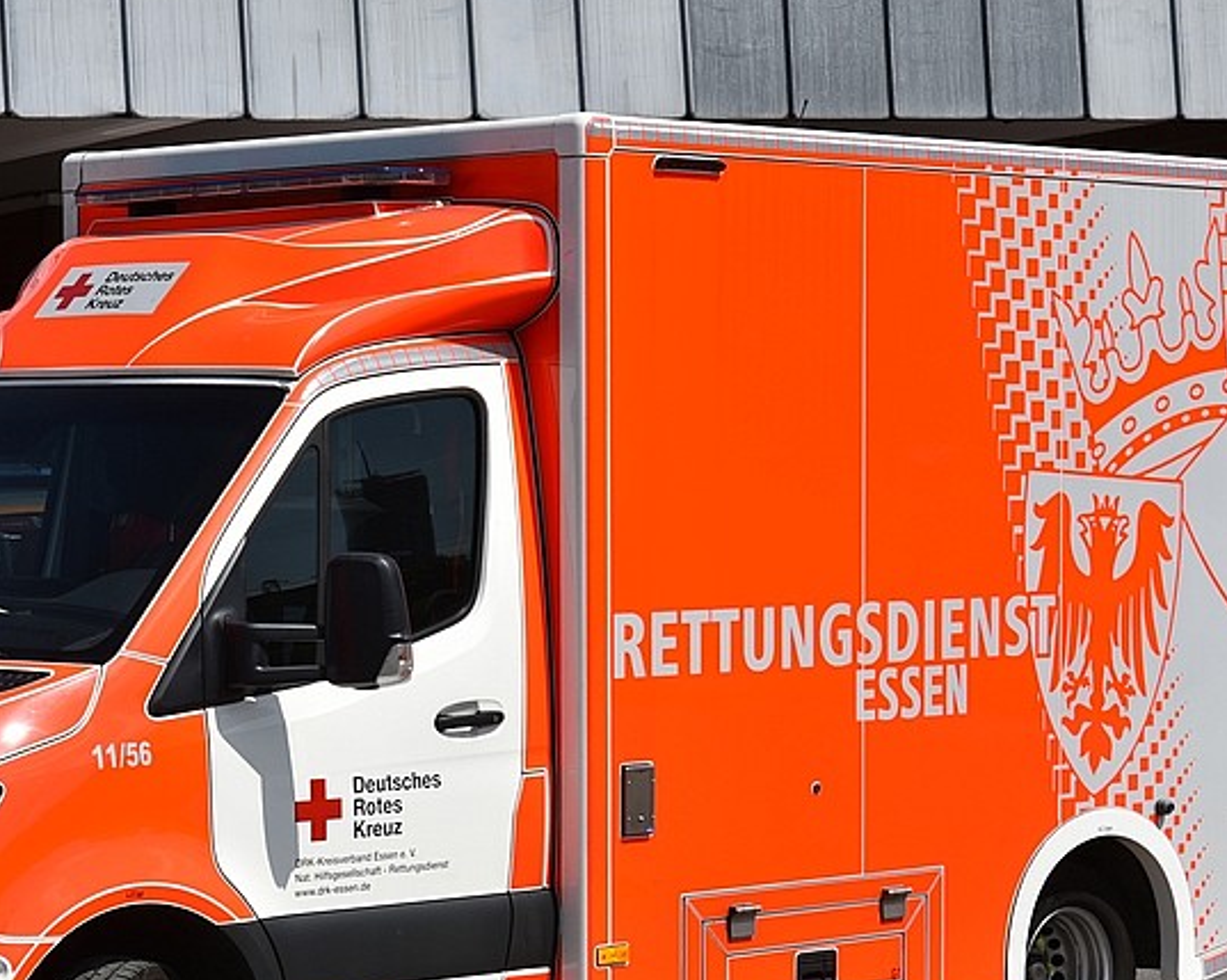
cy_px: 669
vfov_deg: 14.4
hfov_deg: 17.9
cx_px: 441
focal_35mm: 107
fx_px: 3884
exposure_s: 1/500
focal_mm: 68
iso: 200
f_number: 11
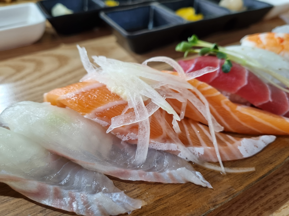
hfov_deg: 67.3
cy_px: 108
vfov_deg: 53.1
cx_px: 144
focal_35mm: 26
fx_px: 217
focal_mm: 5.4
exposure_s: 1/40
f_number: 1.8
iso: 320
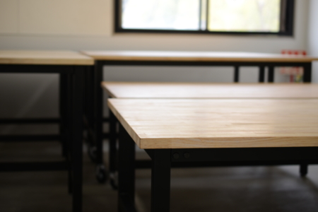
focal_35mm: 60
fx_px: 530
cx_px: 159
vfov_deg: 22.6
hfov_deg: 33.4
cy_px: 106
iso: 110
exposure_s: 1/60
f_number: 2.8
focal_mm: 40
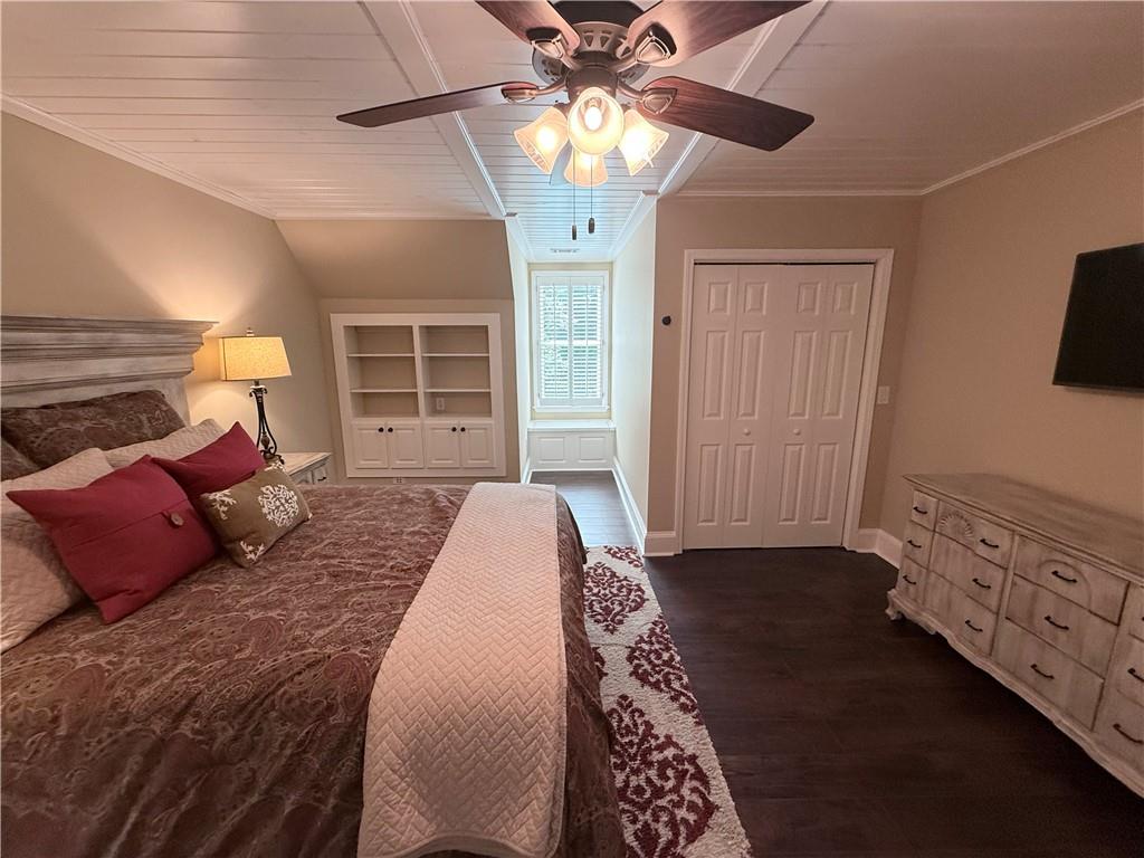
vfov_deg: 85.7
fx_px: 463
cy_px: 429
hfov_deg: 102.1
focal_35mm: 14
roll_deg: +0.9
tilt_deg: -10.7
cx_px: 572
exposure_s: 1/120
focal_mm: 2.22
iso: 250
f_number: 2.2
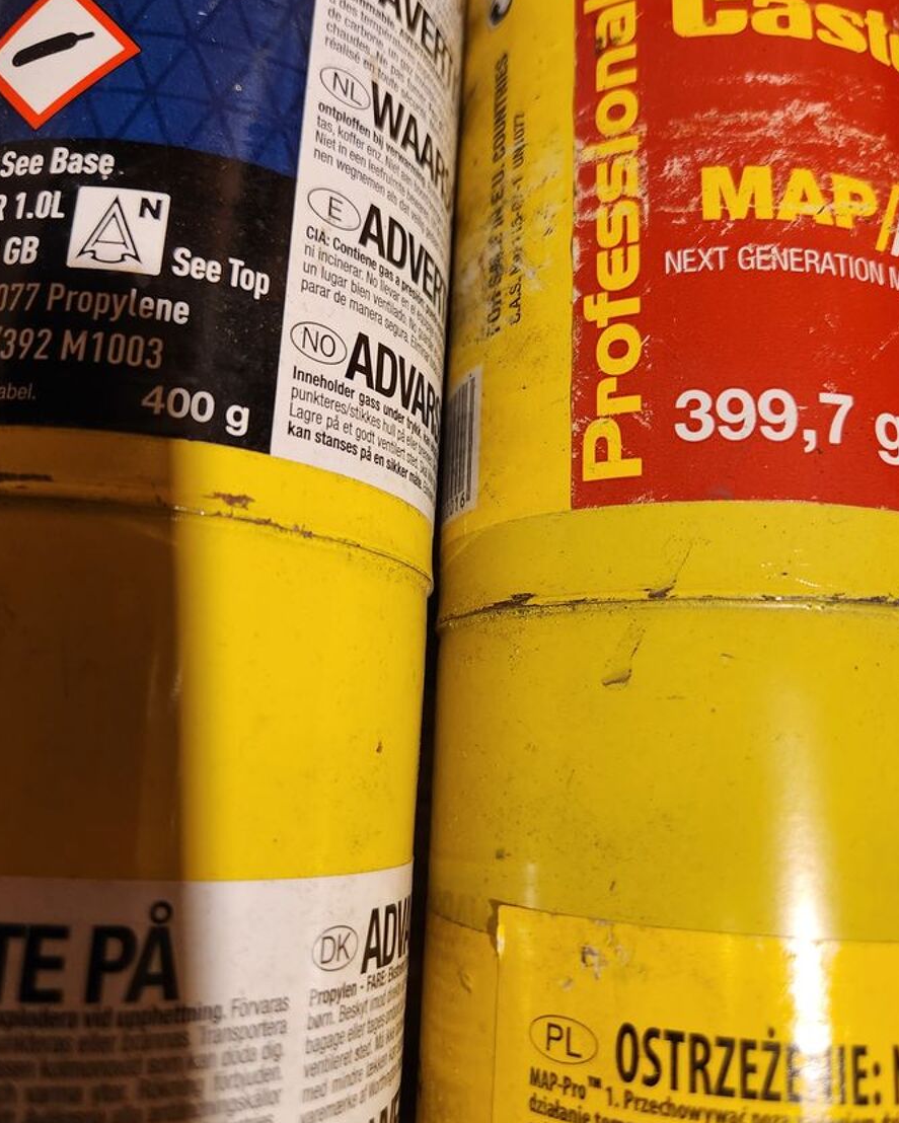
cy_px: 501
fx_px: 898
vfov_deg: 63.9
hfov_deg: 53.2
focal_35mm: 27
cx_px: 463
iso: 320
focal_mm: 5.4
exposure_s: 1/100
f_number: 1.8
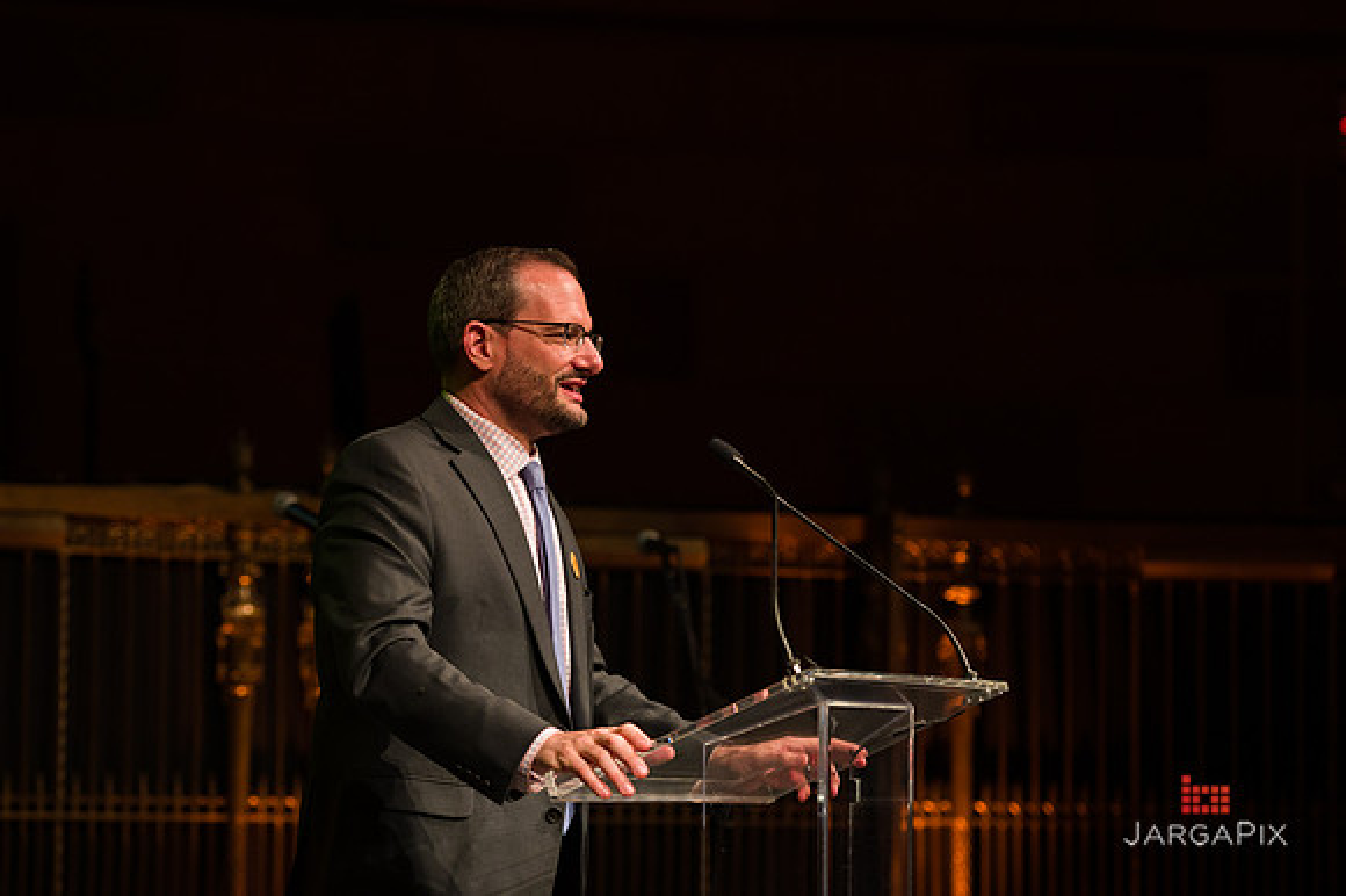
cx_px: 618
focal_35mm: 130
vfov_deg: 10.6
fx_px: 4850
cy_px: 411
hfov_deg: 15.8
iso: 2000
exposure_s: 1/250
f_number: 4
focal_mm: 120
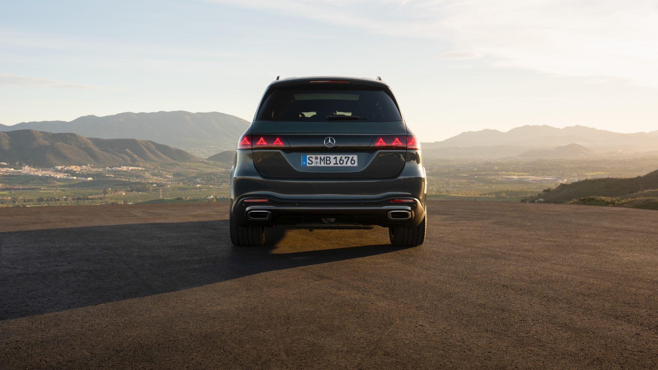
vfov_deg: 31.9
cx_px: 329
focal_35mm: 37
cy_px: 160
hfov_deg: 54.0
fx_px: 646
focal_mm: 35
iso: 100
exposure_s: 1/200
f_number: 5
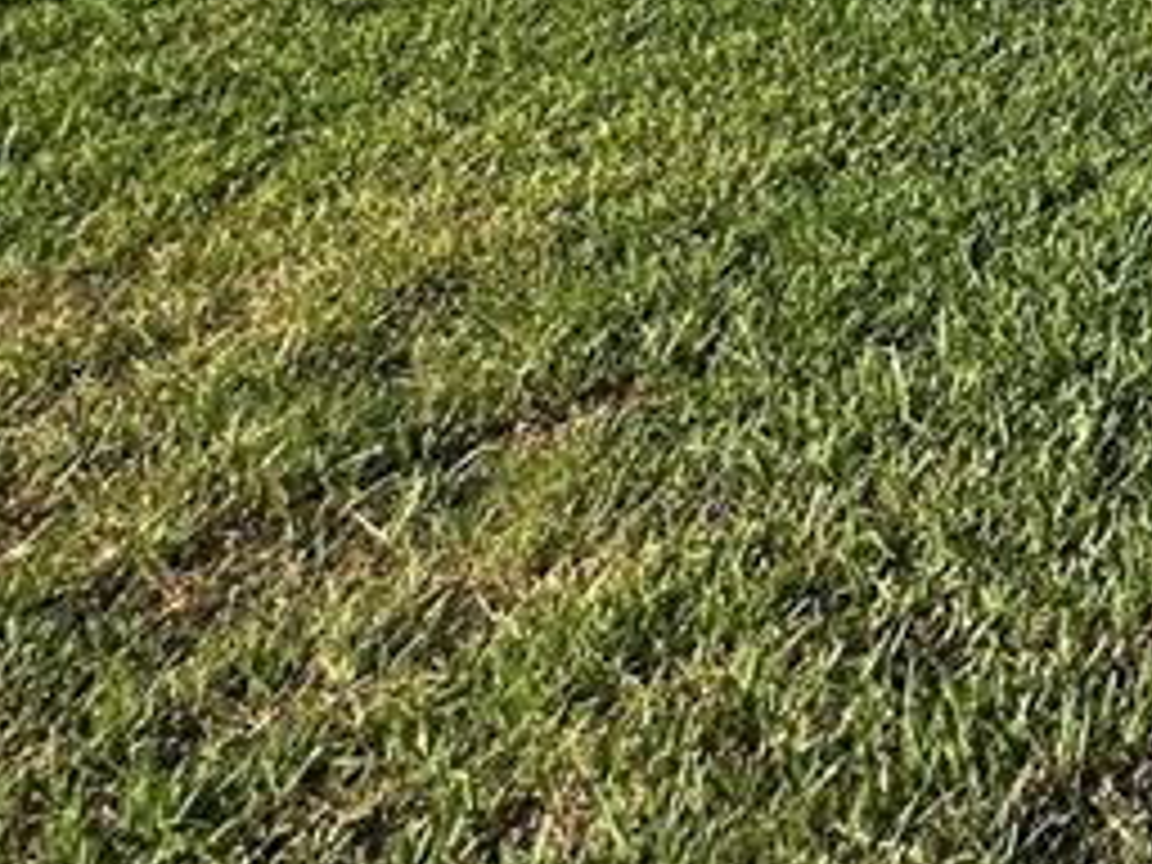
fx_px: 1864
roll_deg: -0.9
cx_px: 2156
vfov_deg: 19.9
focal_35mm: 56
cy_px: -648
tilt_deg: +1.2
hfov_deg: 20.9
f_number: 2.2
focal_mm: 2.22
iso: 40
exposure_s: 1/1473
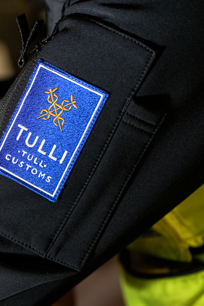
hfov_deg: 11.9
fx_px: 960
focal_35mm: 113
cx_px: -42
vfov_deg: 18.1
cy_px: 178
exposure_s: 1/200
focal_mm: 58
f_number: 2.8
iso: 400
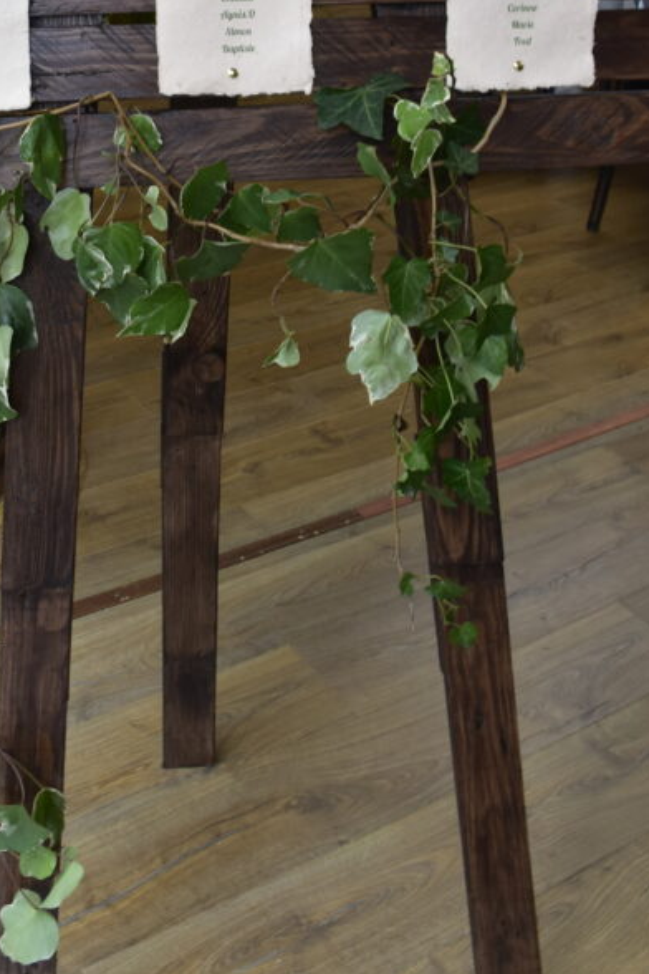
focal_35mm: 47
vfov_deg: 39.4
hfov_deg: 28.5
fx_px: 1271
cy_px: 131
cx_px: 214
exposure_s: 1/20
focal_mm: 18
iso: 400
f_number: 6.3
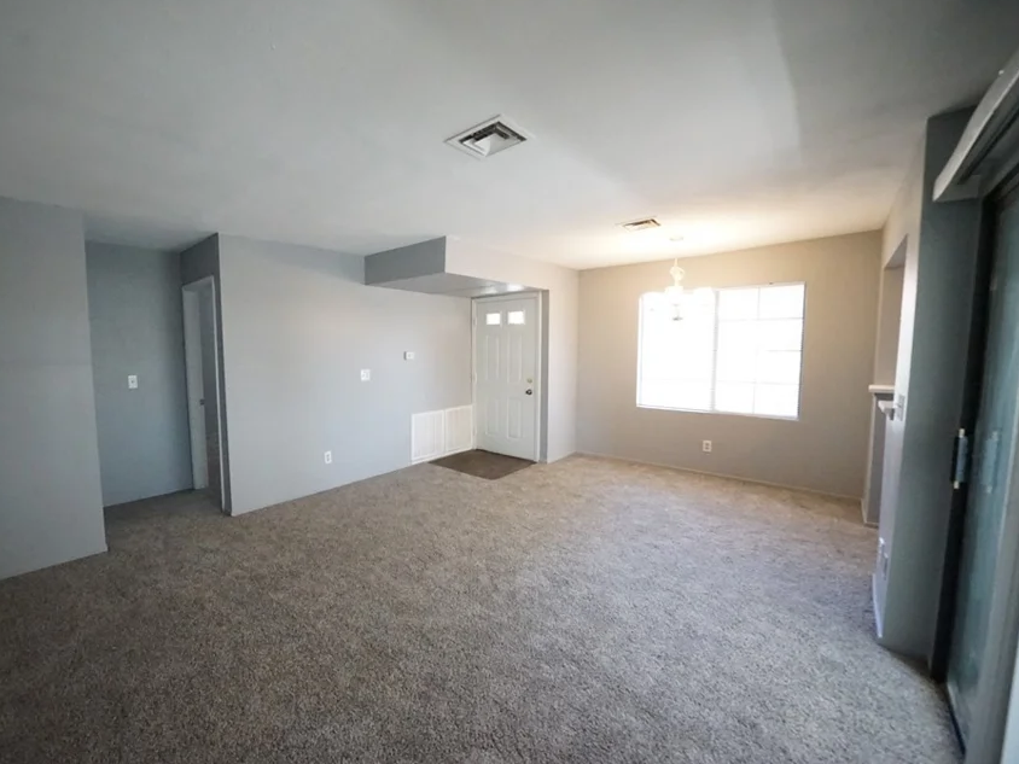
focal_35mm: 14
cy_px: 380
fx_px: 412
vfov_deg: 85.7
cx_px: 413
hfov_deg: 100.8
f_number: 6.3
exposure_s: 1/250
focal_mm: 12
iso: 12800
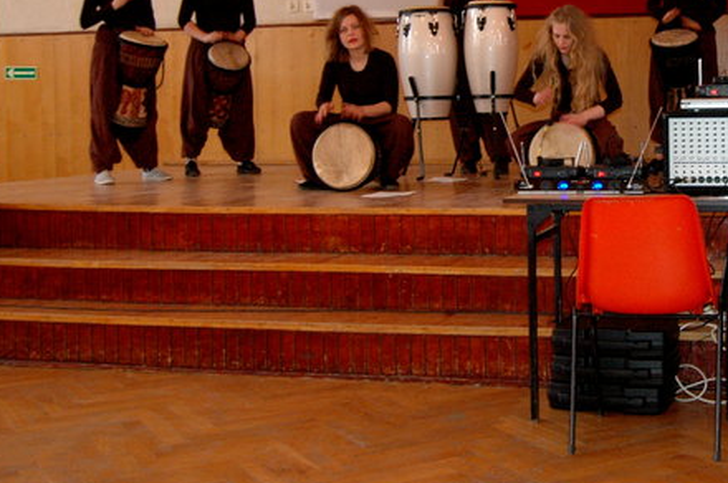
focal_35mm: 60
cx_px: 597
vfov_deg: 22.3
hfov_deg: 32.4
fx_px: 1212
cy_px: 100
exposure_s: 1/60
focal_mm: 22
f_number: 4.5
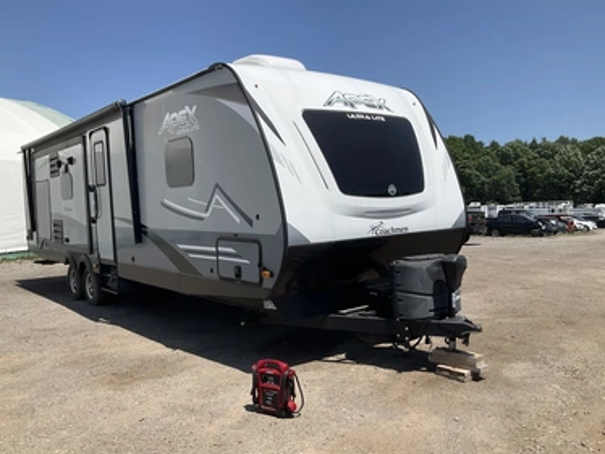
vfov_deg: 45.5
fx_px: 542
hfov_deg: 58.3
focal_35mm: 31
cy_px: 238
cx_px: 298
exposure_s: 1/2320
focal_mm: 3
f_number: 1.8
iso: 25
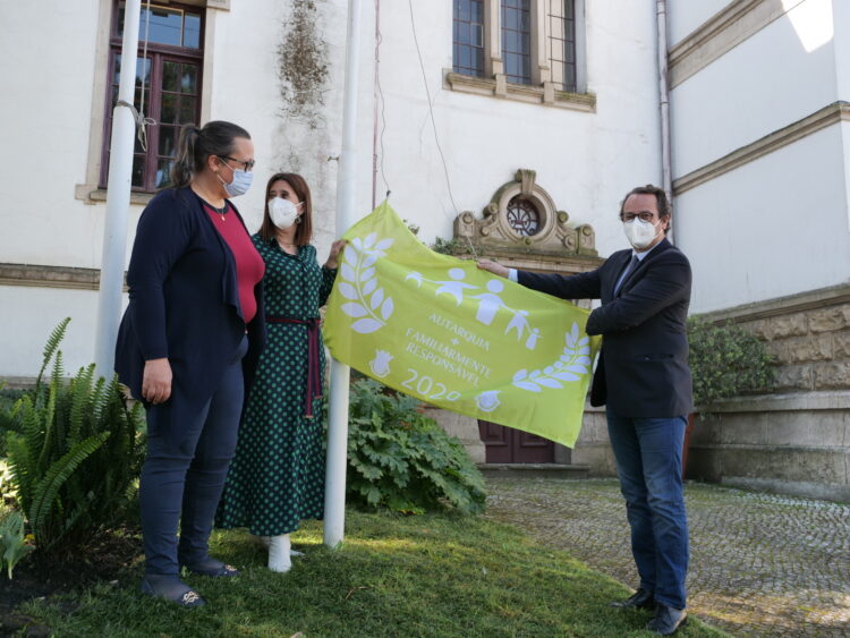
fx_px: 786
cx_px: 425
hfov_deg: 56.8
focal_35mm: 32
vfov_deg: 44.2
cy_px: 319
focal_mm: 16
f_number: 3
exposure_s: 1/400
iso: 200
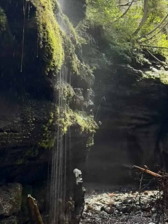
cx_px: 133
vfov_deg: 39.3
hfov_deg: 29.6
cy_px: 82
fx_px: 311
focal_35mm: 48
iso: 80
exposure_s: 1/407
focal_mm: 6.8
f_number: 1.8
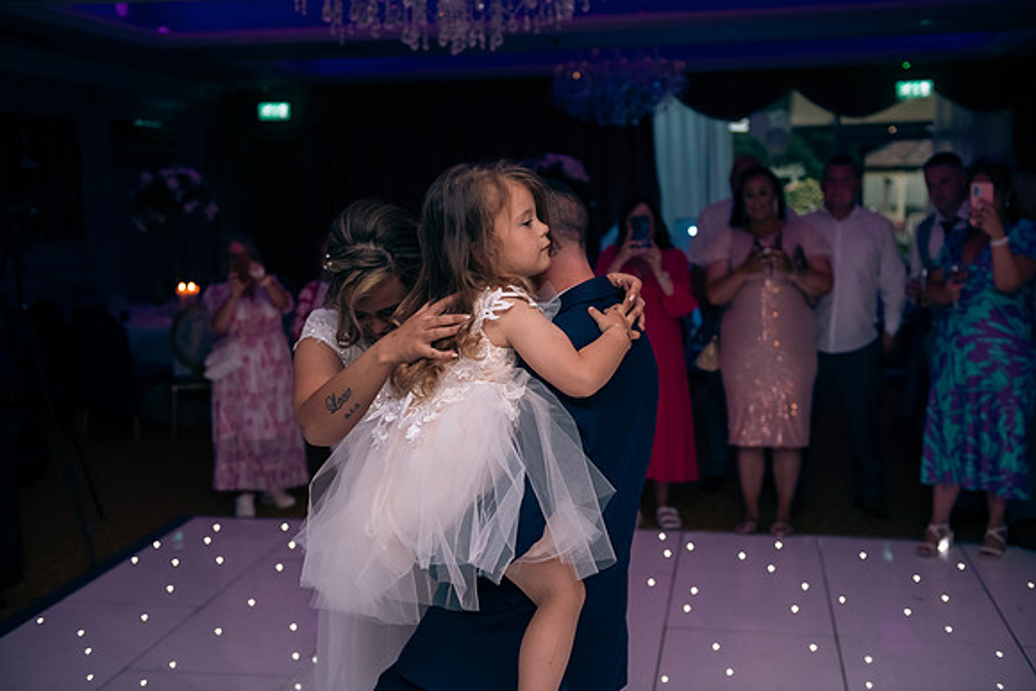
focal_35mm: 42
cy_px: 346
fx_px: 1209
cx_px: 518
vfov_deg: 31.9
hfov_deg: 46.4
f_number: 3.5
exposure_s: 1/160
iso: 800
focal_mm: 42
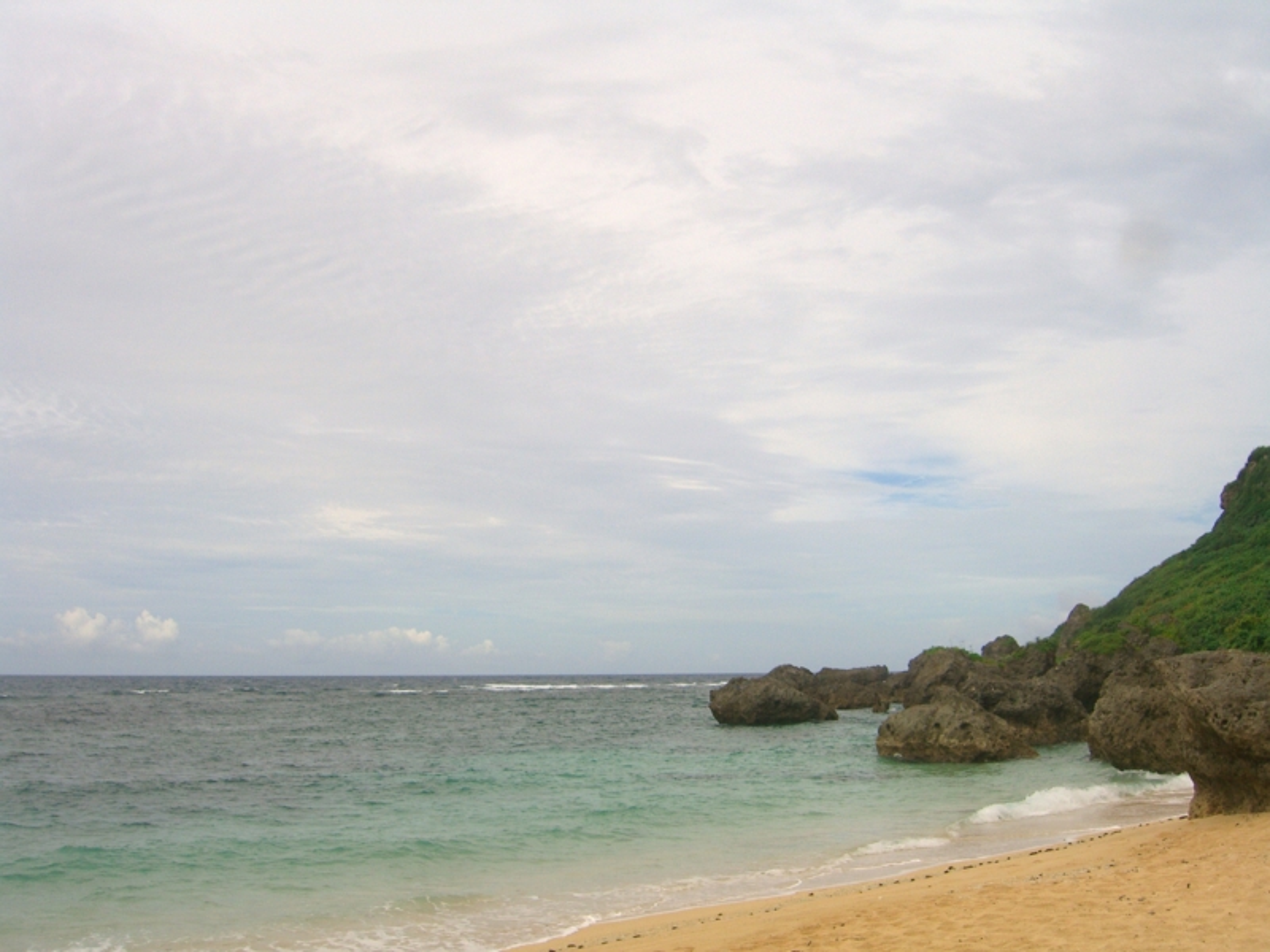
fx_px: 1394
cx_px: 635
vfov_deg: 37.7
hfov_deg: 49.0
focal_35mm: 38
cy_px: 476
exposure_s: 1/400
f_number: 8
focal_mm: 7.9
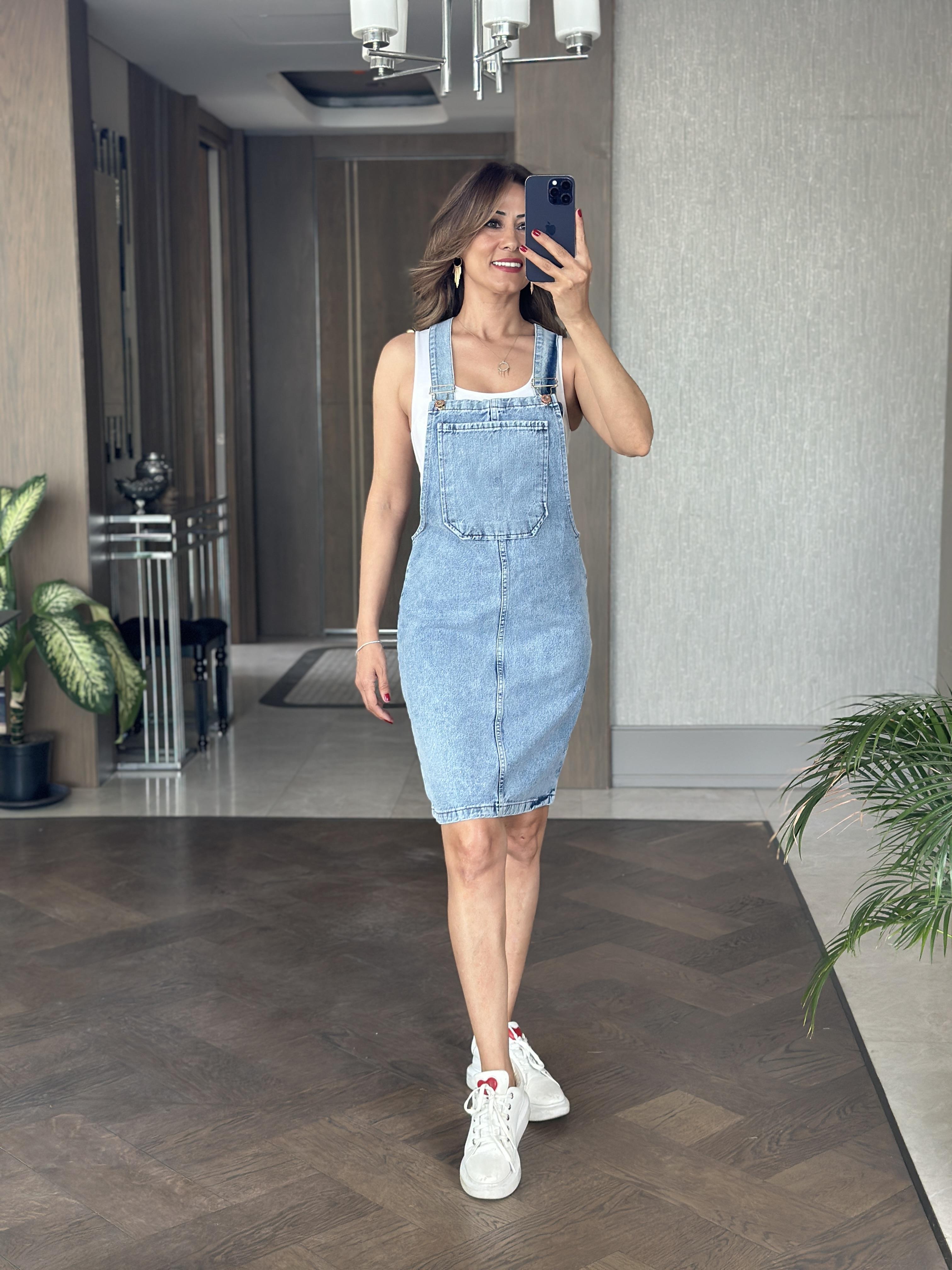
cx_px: 476
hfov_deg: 30.3
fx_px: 1760
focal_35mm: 48
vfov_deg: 39.7
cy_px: 635
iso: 160
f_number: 1.78
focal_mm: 6.86
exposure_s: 1/60
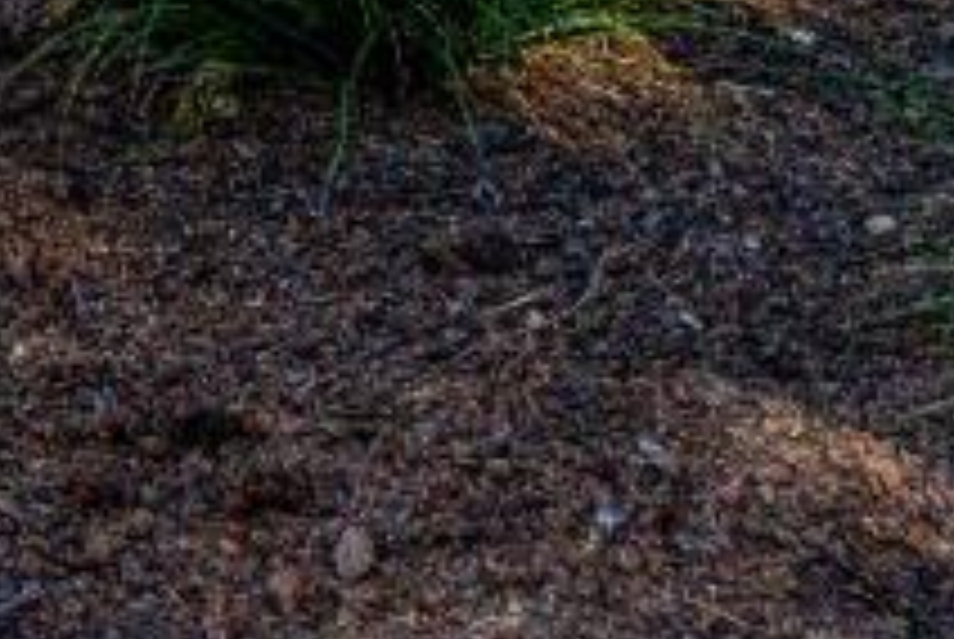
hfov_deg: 13.9
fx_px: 2999
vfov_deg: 8.9
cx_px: -1188
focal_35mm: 113
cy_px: -1494
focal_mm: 16
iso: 320
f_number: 11
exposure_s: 1/640
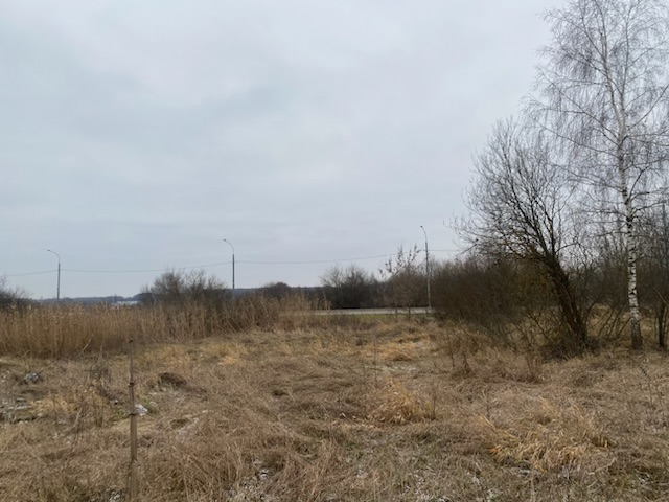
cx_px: 334
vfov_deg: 53.1
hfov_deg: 67.3
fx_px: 502
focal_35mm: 26
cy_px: 251
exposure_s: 1/206
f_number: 1.8
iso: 32
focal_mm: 4.25
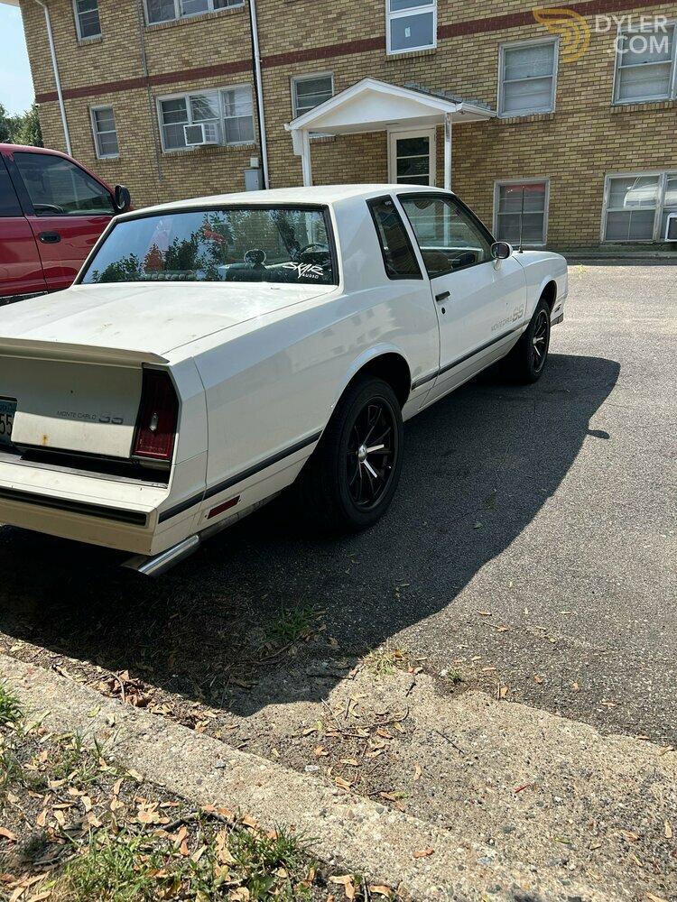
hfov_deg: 53.1
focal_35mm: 26
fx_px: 678
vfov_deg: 67.3
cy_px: 451
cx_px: 338
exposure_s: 1/2632
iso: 50
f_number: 1.5
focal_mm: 5.7
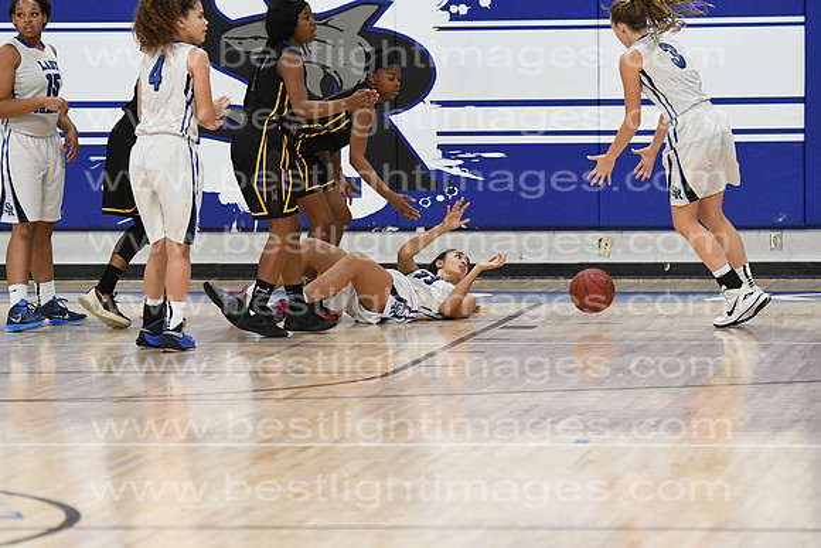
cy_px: 274
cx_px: 410
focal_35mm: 218
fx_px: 4961
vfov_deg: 6.3
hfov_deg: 9.5
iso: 5000
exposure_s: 1/640
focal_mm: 145
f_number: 4
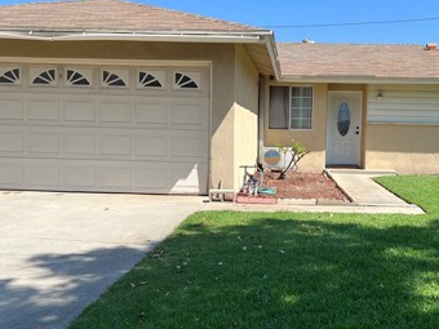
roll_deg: -0.1
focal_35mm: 49
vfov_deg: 29.7
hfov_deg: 38.7
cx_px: 272
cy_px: 174
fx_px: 621
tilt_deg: -4.0
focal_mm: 5.7
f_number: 1.5
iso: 50
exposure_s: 1/3165
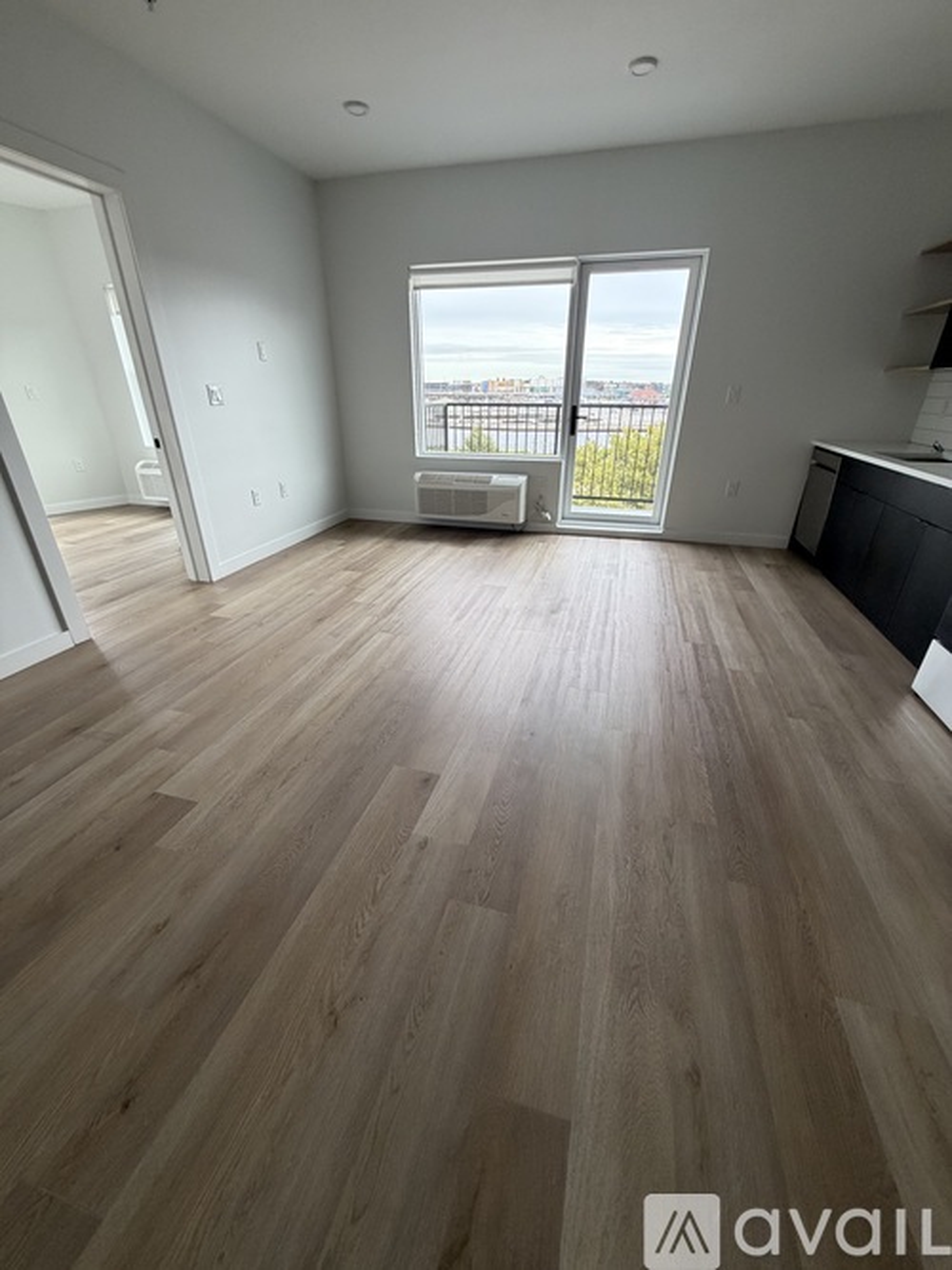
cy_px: 635
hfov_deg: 85.7
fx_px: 514
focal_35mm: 14
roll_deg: -0.3
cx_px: 476
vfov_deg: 102.1
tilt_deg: -24.3
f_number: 2.2
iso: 160
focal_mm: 2.22
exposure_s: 1/121
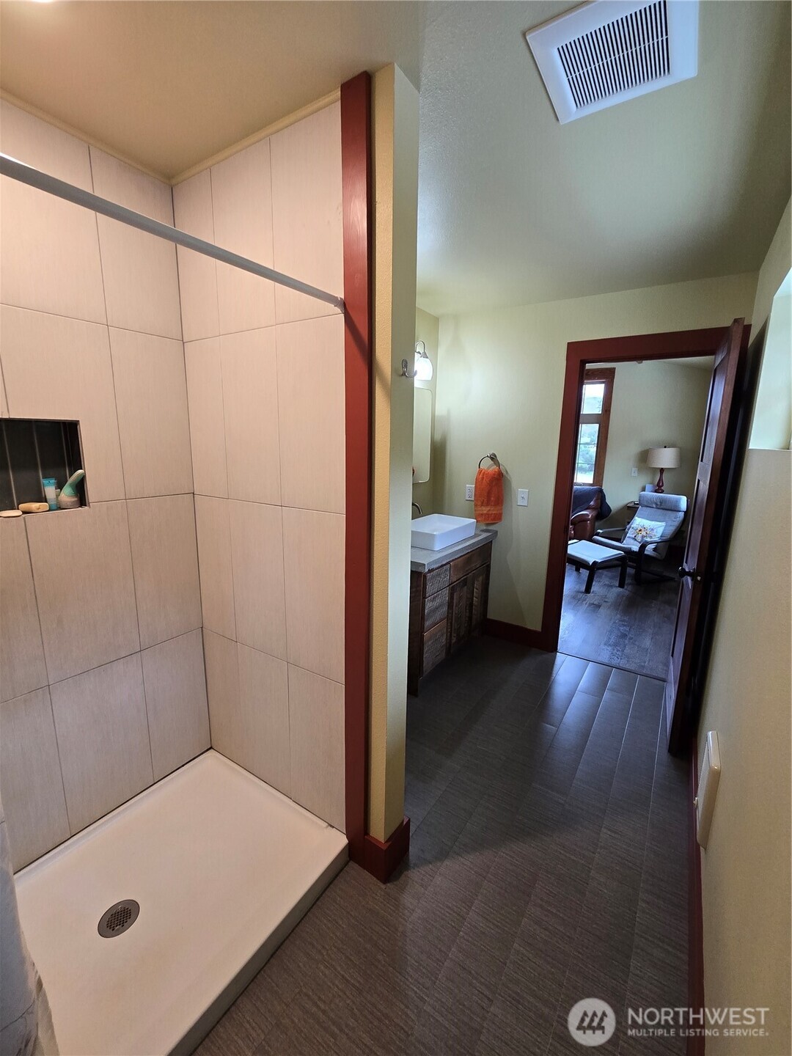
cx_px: 396
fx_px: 397
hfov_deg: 89.9
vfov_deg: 106.2
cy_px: 528
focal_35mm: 13
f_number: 2.2
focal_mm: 2.2
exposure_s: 1/60
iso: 200
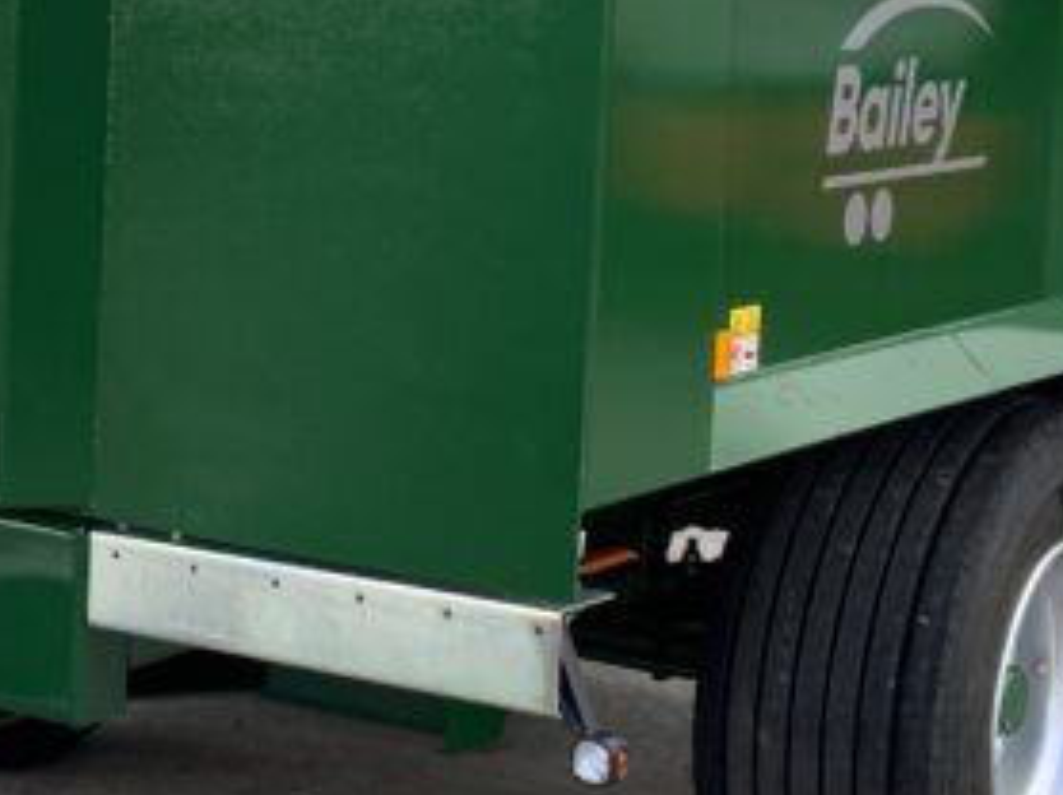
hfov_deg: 18.1
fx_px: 3283
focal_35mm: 107
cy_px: 229
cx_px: 138
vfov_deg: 13.8
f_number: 1.8
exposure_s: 1/283
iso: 16
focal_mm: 3
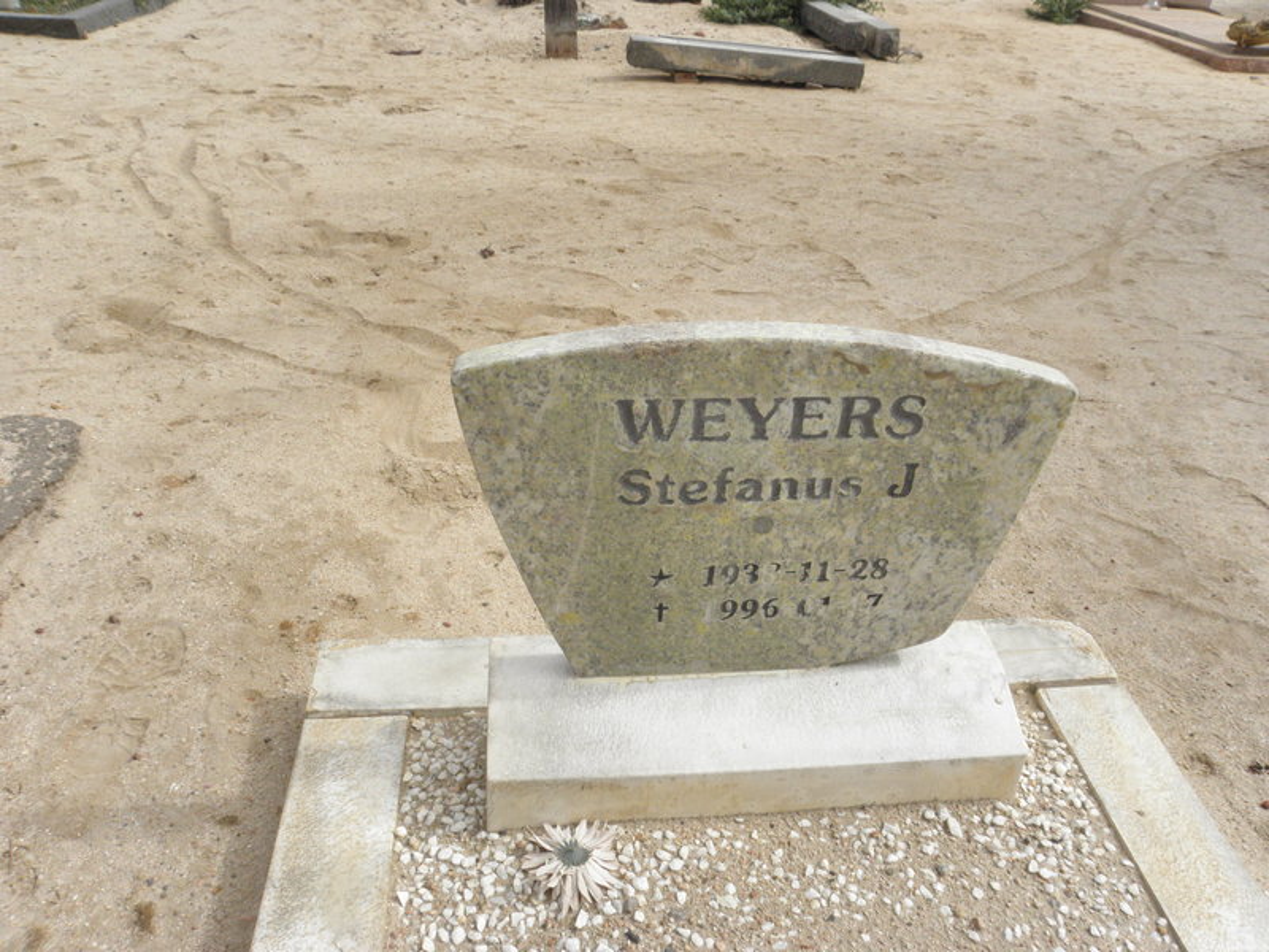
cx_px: 634
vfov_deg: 51.4
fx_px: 990
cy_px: 476
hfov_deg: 65.3
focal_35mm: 27
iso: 200
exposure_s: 1/1250
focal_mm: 4.83
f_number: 5.6
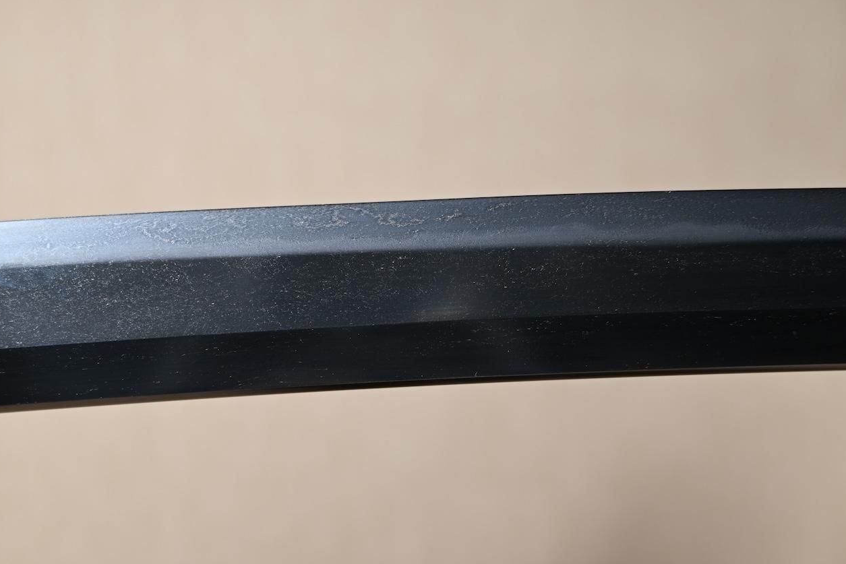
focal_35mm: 87
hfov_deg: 23.4
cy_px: 312
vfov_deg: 15.7
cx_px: 387
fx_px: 2045
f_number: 4.8
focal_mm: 52
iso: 100
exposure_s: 1
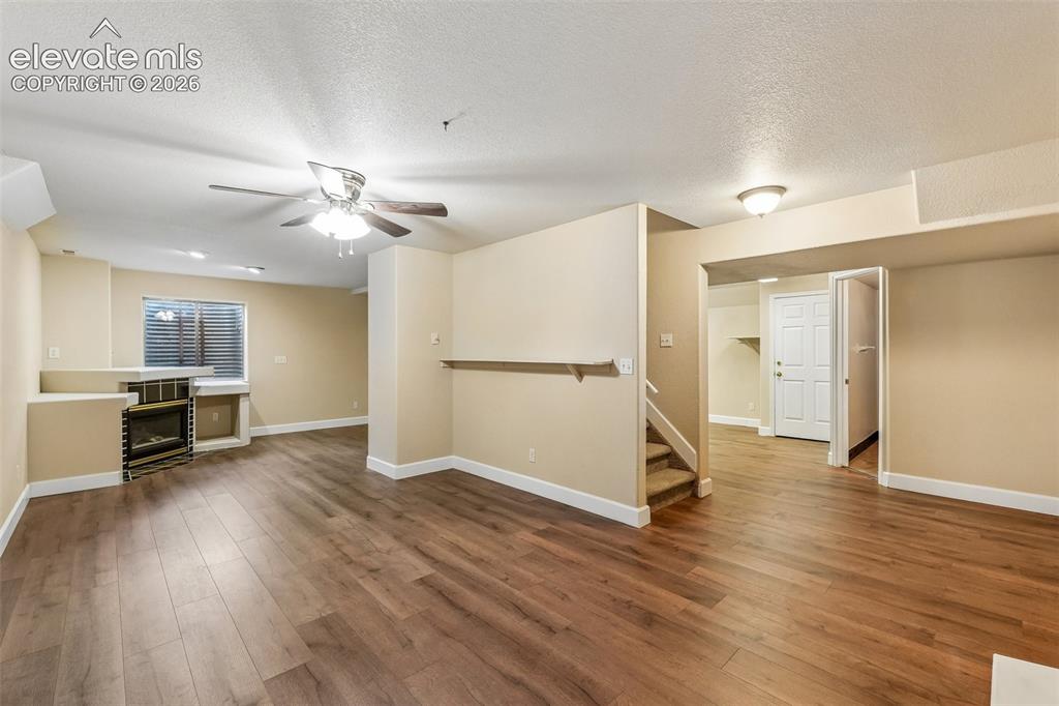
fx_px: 441
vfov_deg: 77.3
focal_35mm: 15
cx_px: 530
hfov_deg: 100.4
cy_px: 353
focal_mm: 10
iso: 640
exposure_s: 1/6
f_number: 9
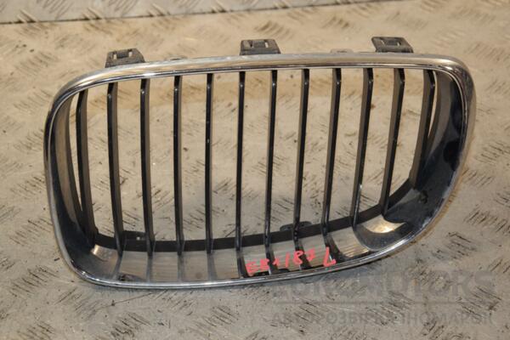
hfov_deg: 20.6
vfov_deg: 13.8
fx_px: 1402
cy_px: 170
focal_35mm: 99
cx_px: 255
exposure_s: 1/200
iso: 800
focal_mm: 66
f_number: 7.1
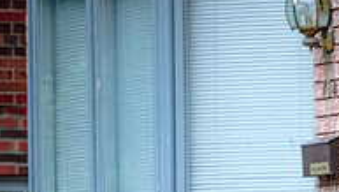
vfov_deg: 2.6
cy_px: 334
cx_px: 425
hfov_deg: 4.7
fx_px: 4157
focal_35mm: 462
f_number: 2.8
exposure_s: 1/250
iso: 500
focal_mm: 98.2
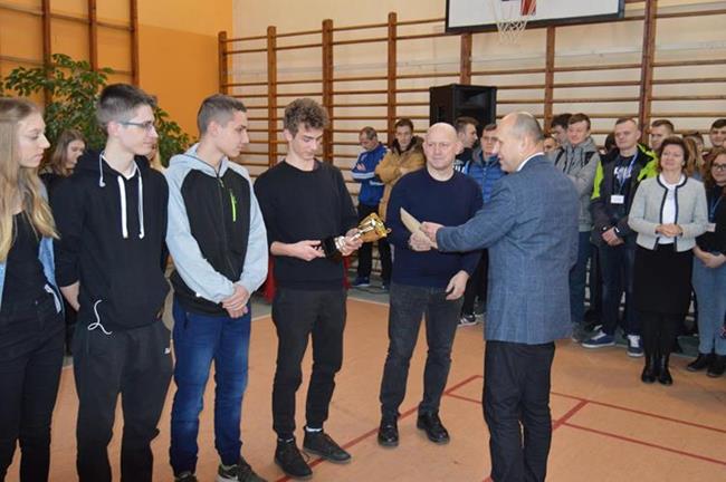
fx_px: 695
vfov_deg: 38.3
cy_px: 241
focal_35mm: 34
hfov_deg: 55.2
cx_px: 363
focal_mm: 23
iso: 900
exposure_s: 1/60
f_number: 3.8
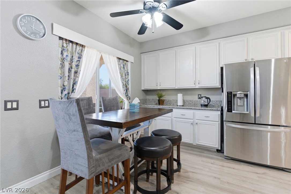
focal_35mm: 16
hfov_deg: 96.7
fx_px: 129
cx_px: 146
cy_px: 97
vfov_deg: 73.8
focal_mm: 16
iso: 1000
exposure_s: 1/50
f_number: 8
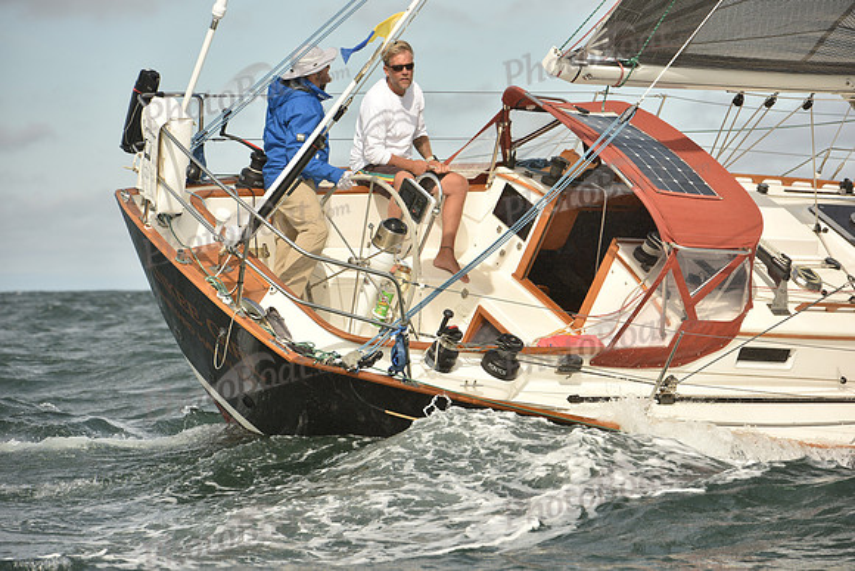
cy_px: 286
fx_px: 4513
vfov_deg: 7.2
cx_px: 428
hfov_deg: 10.8
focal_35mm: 190
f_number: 9
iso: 320
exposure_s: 1/1250
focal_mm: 190
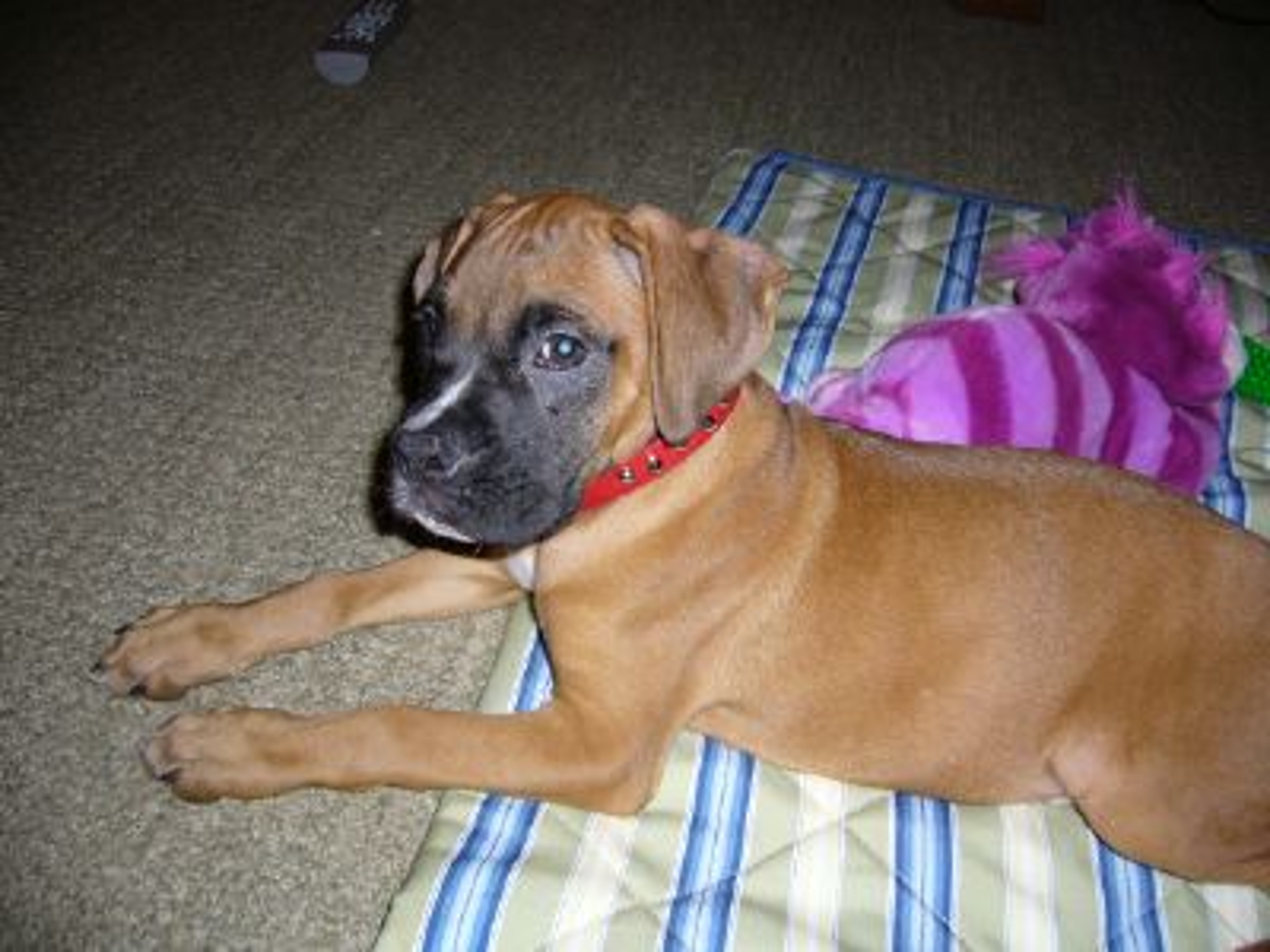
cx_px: 635
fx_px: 1284
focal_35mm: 35
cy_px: 476
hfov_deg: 52.6
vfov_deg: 40.7
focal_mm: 5.8
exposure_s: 1/60
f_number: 2.8
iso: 100
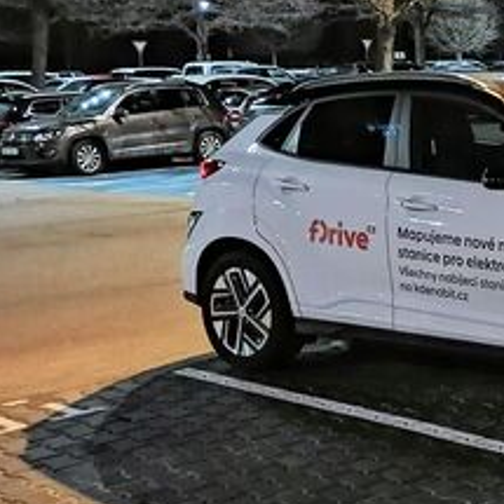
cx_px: 591
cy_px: 223
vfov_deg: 21.9
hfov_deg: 20.6
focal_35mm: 79
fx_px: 1301
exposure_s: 4
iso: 1000
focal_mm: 5.3
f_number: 1.8
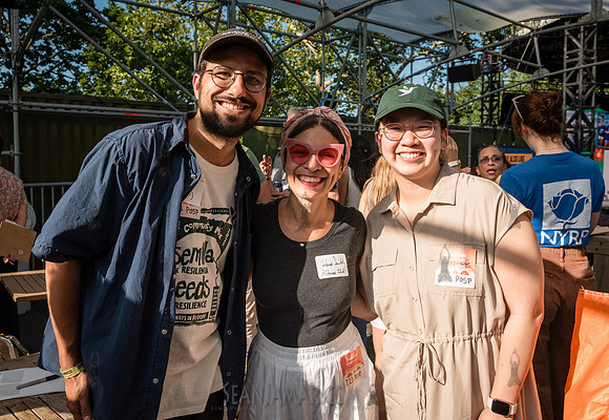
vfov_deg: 43.6
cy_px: 188
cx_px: 280
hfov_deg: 60.3
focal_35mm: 31
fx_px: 524
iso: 1600
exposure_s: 1/3200
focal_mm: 27
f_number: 6.3
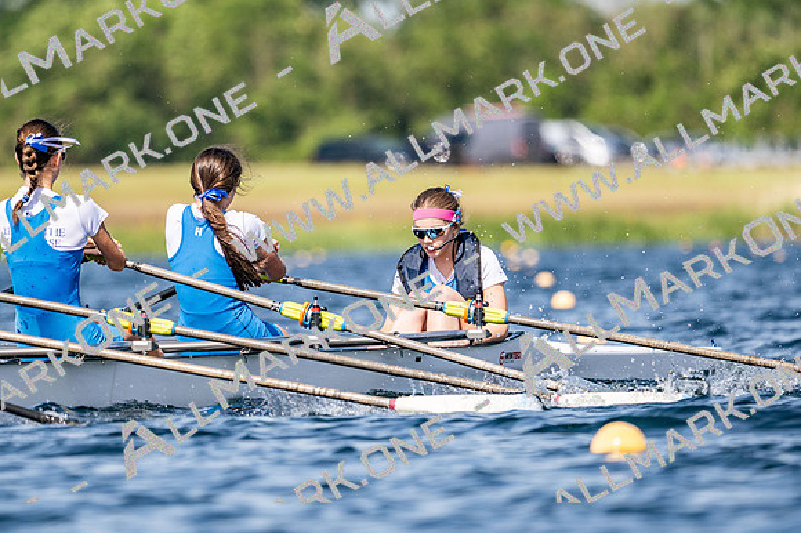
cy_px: 266
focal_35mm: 600
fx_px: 13342
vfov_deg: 2.3
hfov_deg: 3.4
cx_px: 400
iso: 200
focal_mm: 400
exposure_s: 1/2500
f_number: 4.5
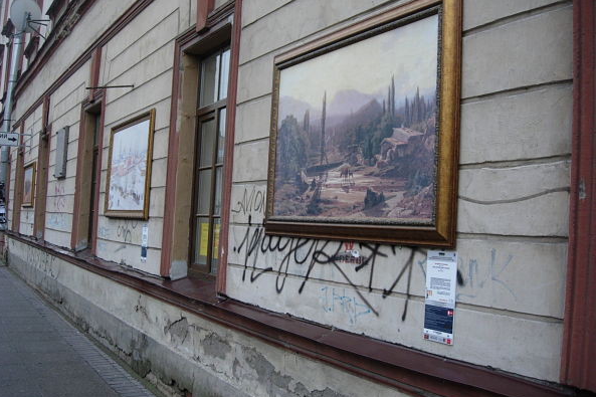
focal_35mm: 40
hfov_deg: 48.5
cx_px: 295
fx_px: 662
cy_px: 193
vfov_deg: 33.4
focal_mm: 7.8
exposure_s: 1/102
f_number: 2.8
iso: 64
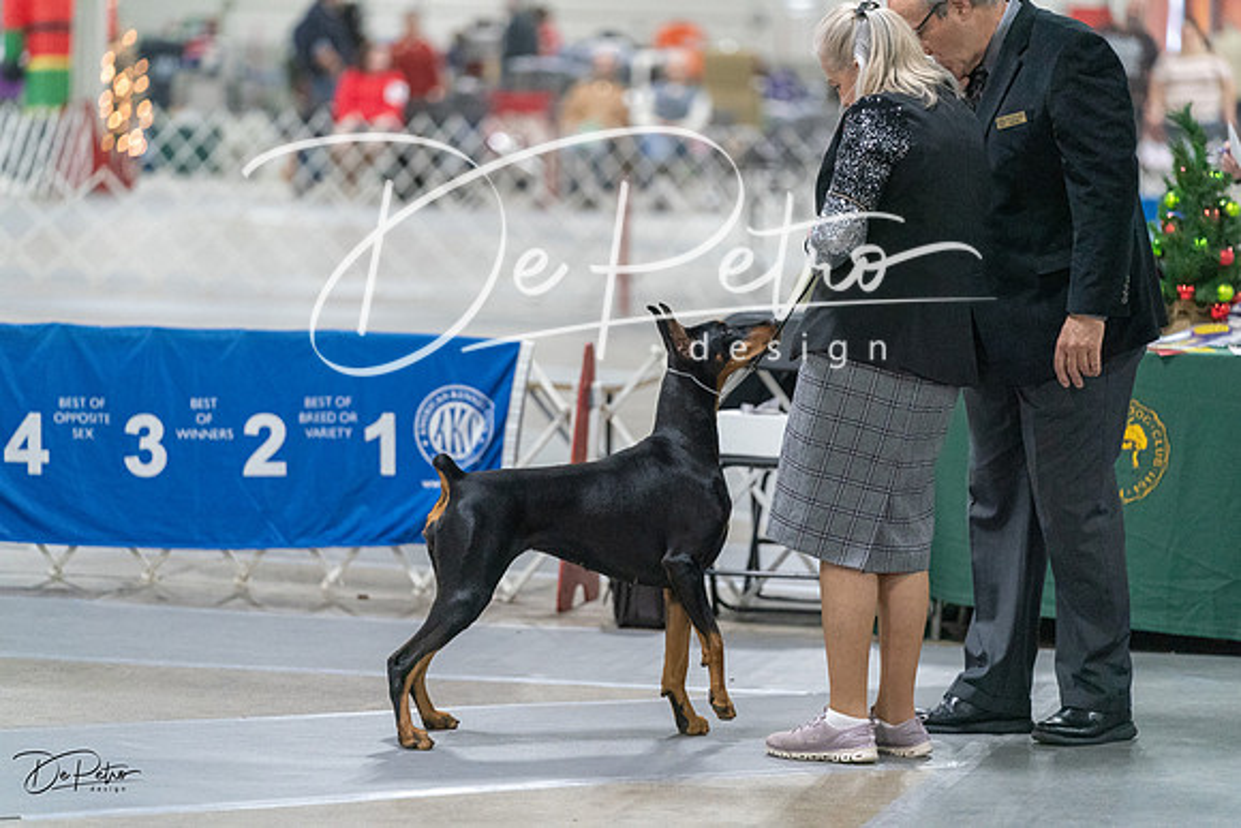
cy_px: 414
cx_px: 620
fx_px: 5999
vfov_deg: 7.9
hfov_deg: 11.8
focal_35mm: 174
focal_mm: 174
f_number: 2.8
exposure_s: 1/320
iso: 6400
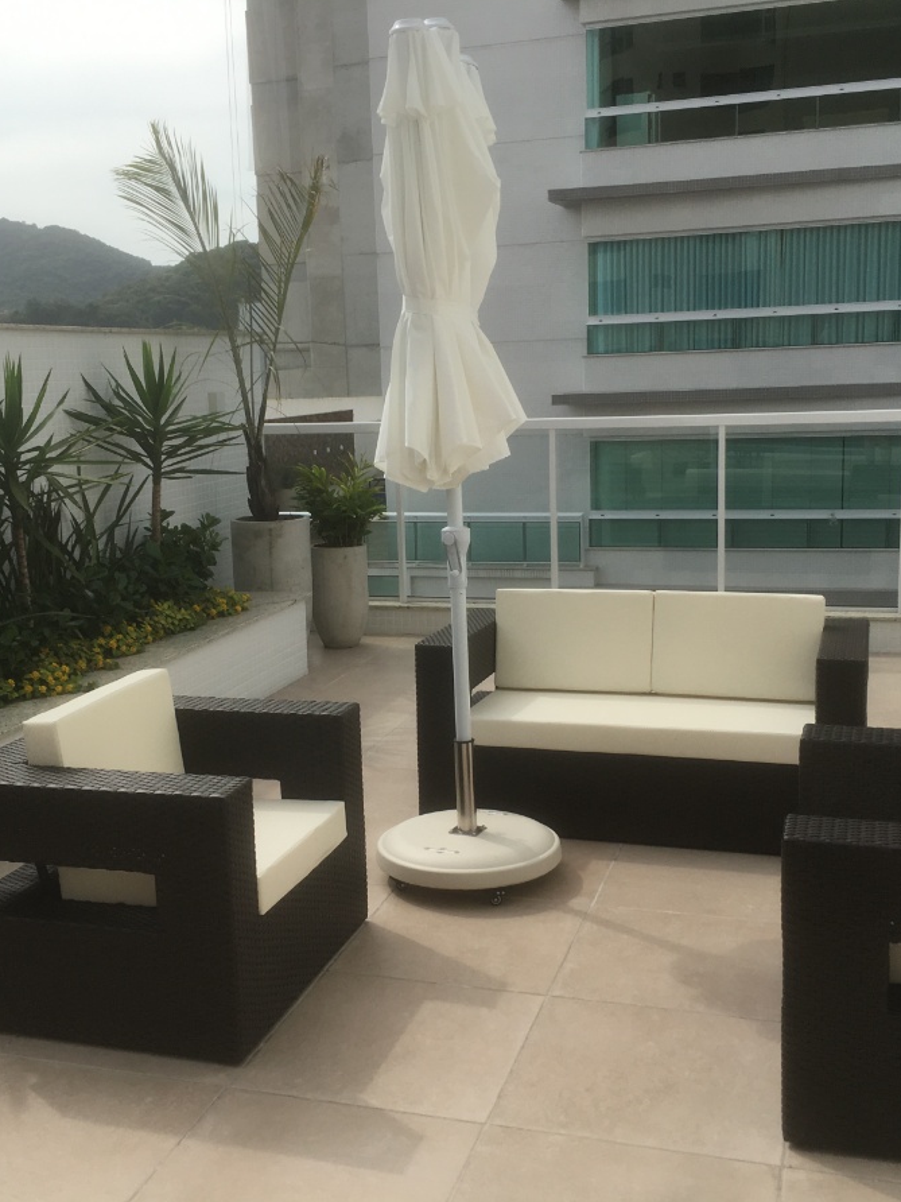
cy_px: 602
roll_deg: +2.0
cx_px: 404
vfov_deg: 47.9
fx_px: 1353
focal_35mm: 39
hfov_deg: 36.8
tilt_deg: -8.4
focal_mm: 4.15
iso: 25
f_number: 2.2
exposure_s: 1/1261
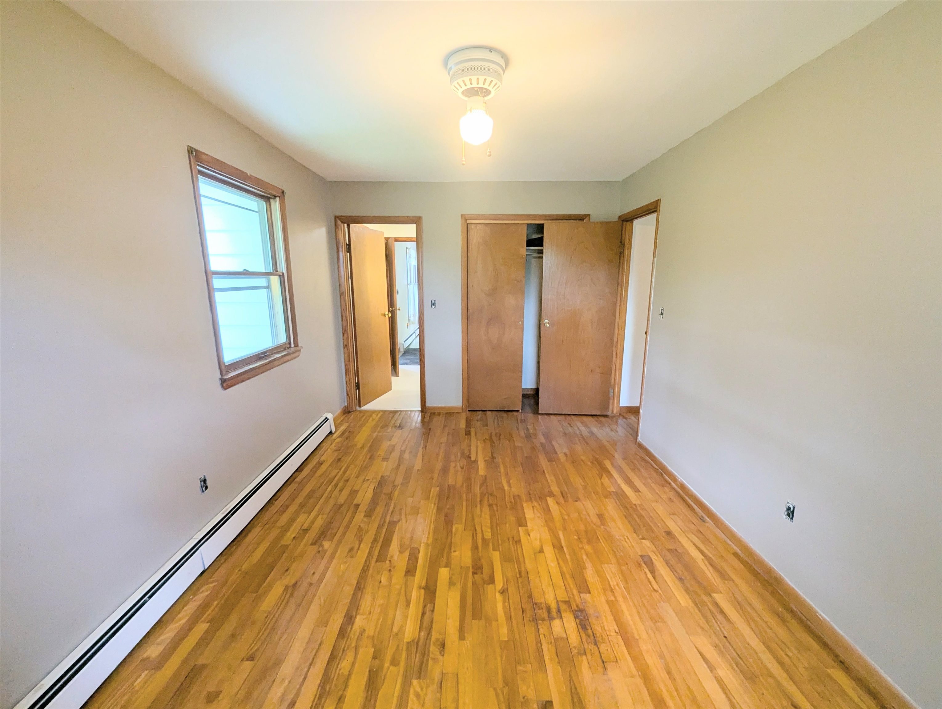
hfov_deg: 106.1
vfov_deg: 90.1
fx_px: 354
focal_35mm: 13
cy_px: 354
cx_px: 471
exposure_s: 1/60
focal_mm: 1.95
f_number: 2.2
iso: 195
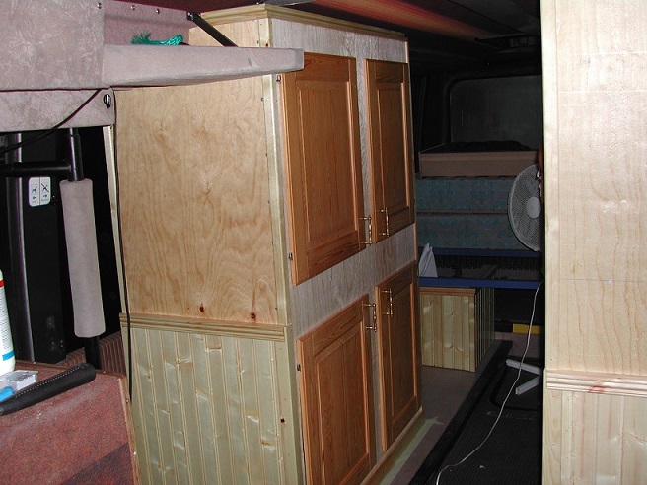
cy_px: 242
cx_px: 324
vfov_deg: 37.7
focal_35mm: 38
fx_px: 710
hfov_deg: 49.0
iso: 100
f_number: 2.8
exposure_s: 1/60
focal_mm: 8
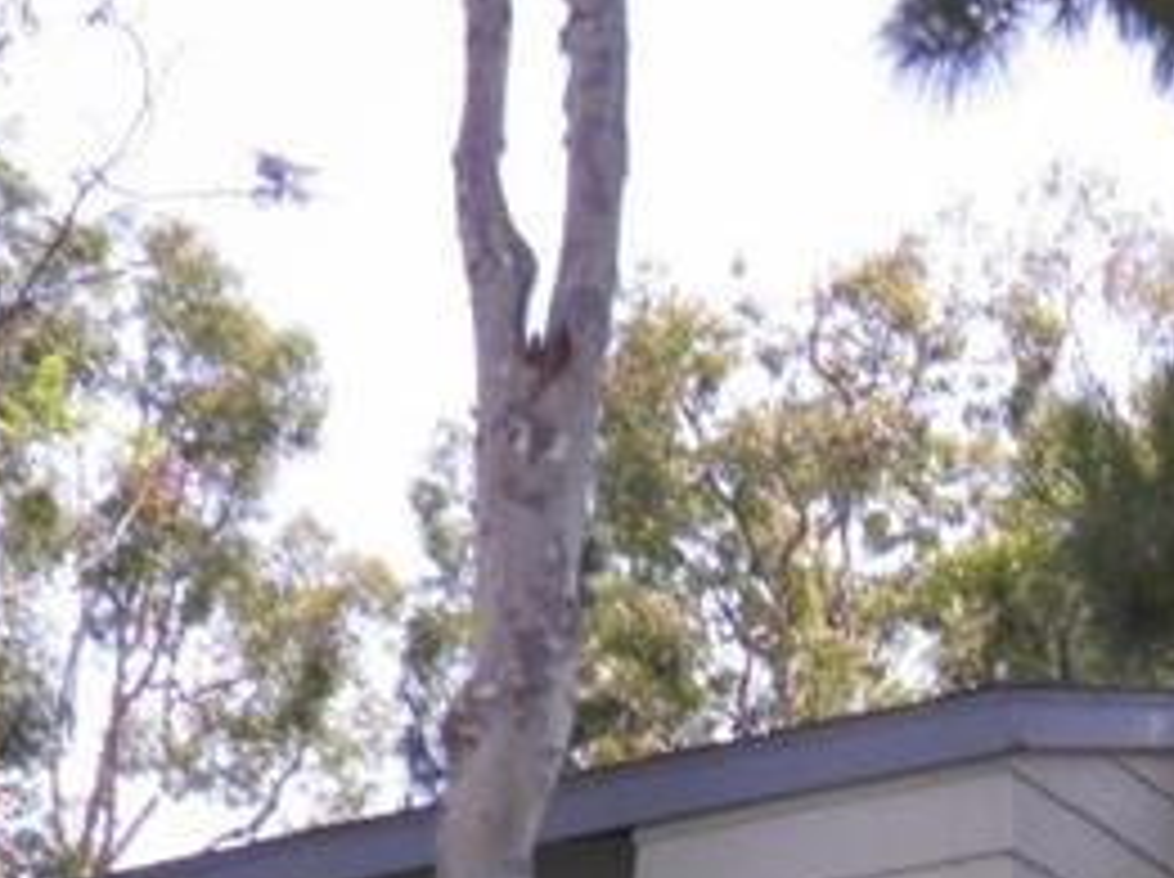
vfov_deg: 12.7
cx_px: 1300
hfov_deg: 17.3
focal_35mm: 110
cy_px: 1364
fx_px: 3726
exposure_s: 1/125
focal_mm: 4.9
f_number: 5.7
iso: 50
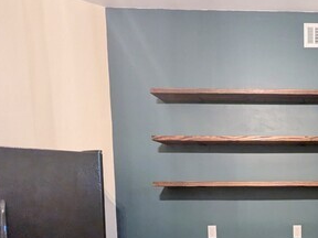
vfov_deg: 36.0
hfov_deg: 41.5
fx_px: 340
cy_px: 219
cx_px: 337
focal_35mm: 37
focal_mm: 2.35
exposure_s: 1/24
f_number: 2.2
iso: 526
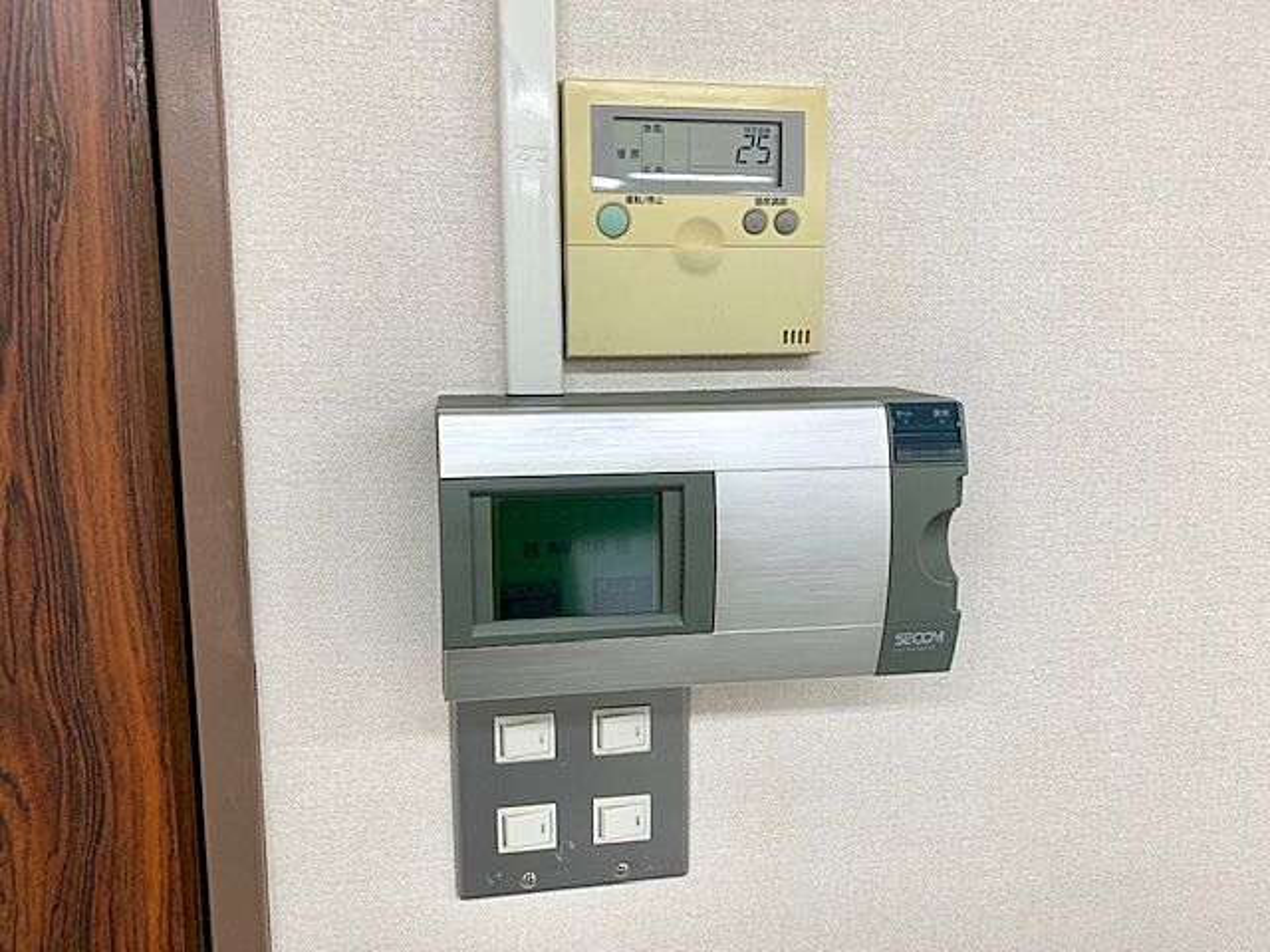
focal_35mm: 26
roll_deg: -1.0
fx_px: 954
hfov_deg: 67.3
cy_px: 476
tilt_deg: -8.0
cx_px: 635
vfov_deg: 53.1
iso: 50
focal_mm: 4.25
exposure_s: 1/120
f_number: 1.8
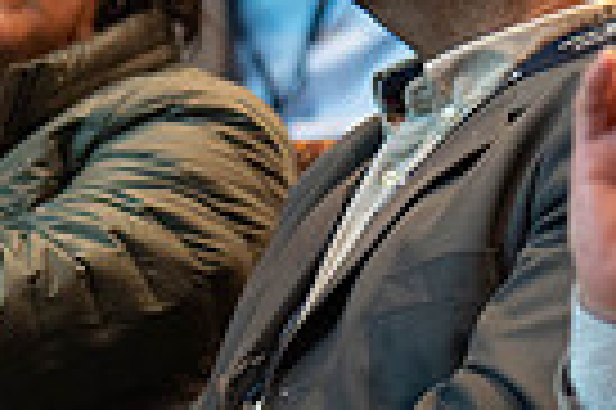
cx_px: 495
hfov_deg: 5.7
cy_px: -52
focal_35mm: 361
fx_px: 6170
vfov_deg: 3.8
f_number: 1.8
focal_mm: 85
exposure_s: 1/80
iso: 3200
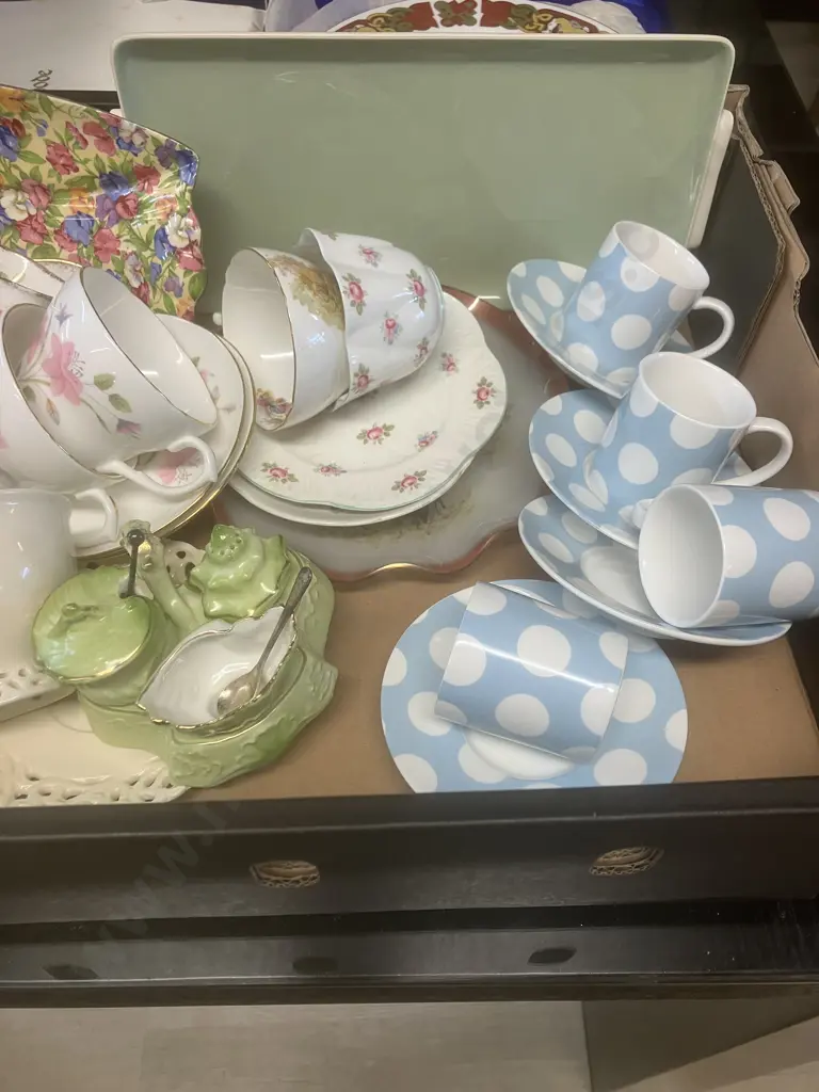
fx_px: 883
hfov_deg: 49.7
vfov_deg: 63.4
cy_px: 546
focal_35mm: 28
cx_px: 410
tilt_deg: -55.6
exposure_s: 1/50
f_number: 1.8
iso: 64
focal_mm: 3.99
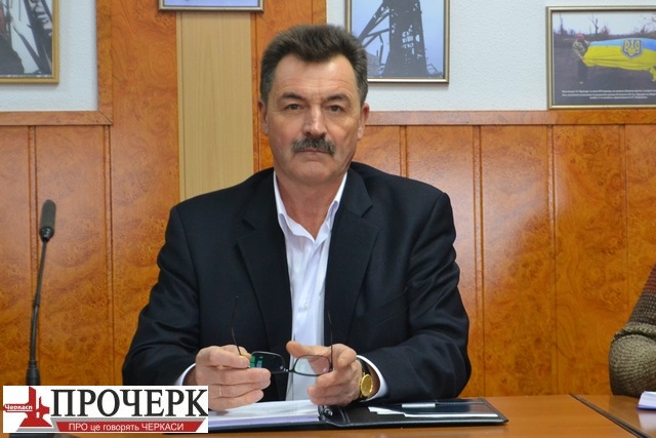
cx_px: 328
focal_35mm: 82
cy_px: 219
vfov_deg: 16.6
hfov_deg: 24.6
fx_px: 1504
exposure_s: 1/60
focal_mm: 55
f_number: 5.6
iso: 2000
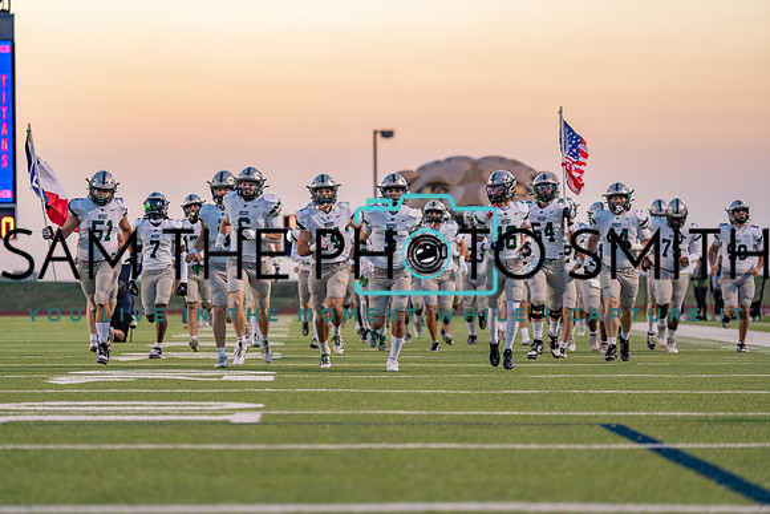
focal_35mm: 162
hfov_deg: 12.7
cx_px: 385
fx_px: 3466
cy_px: 257
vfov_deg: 8.5
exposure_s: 1/1000
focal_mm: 162
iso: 1250
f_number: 2.8
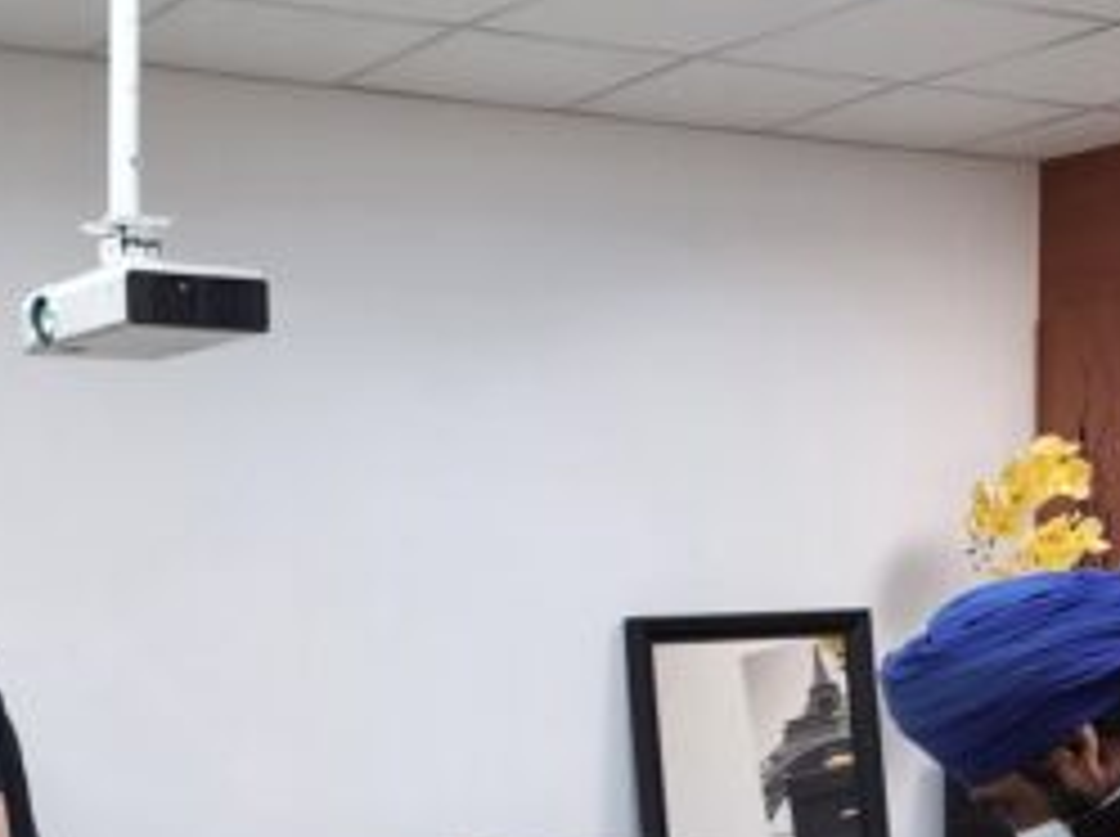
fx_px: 2391
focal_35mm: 74
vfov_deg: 19.3
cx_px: 310
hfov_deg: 26.1
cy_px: 824
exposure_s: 1/100
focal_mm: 6.4
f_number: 1.8
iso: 250
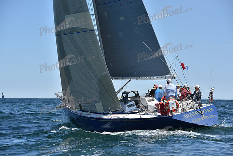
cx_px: 116
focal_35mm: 116
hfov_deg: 17.6
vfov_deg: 11.8
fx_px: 751
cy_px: 78
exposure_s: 1/1600
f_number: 6.3
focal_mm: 116
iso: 250
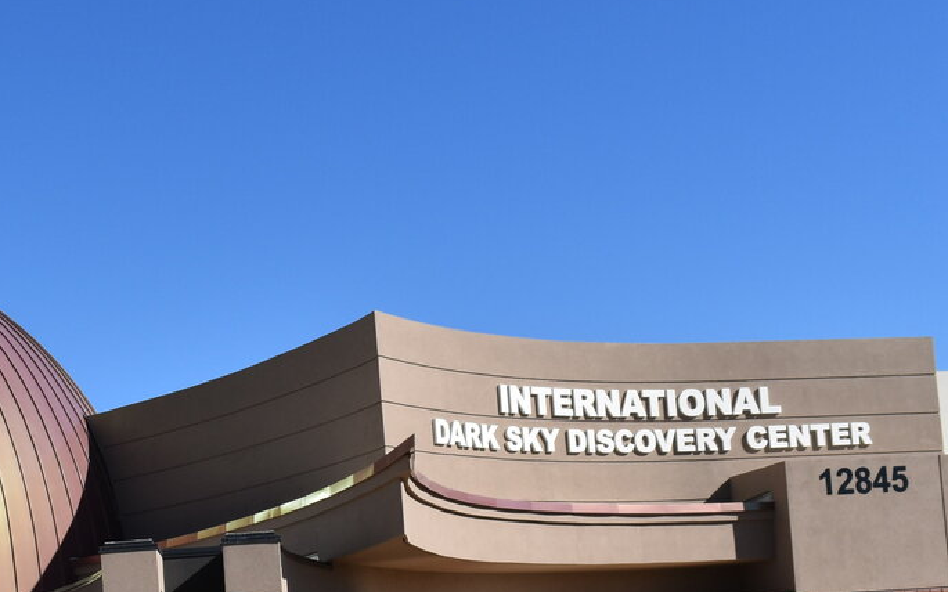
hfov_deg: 29.8
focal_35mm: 67
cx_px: 162
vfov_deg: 18.9
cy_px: 583
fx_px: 1731
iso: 200
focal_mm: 20
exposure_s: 1/500
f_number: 11
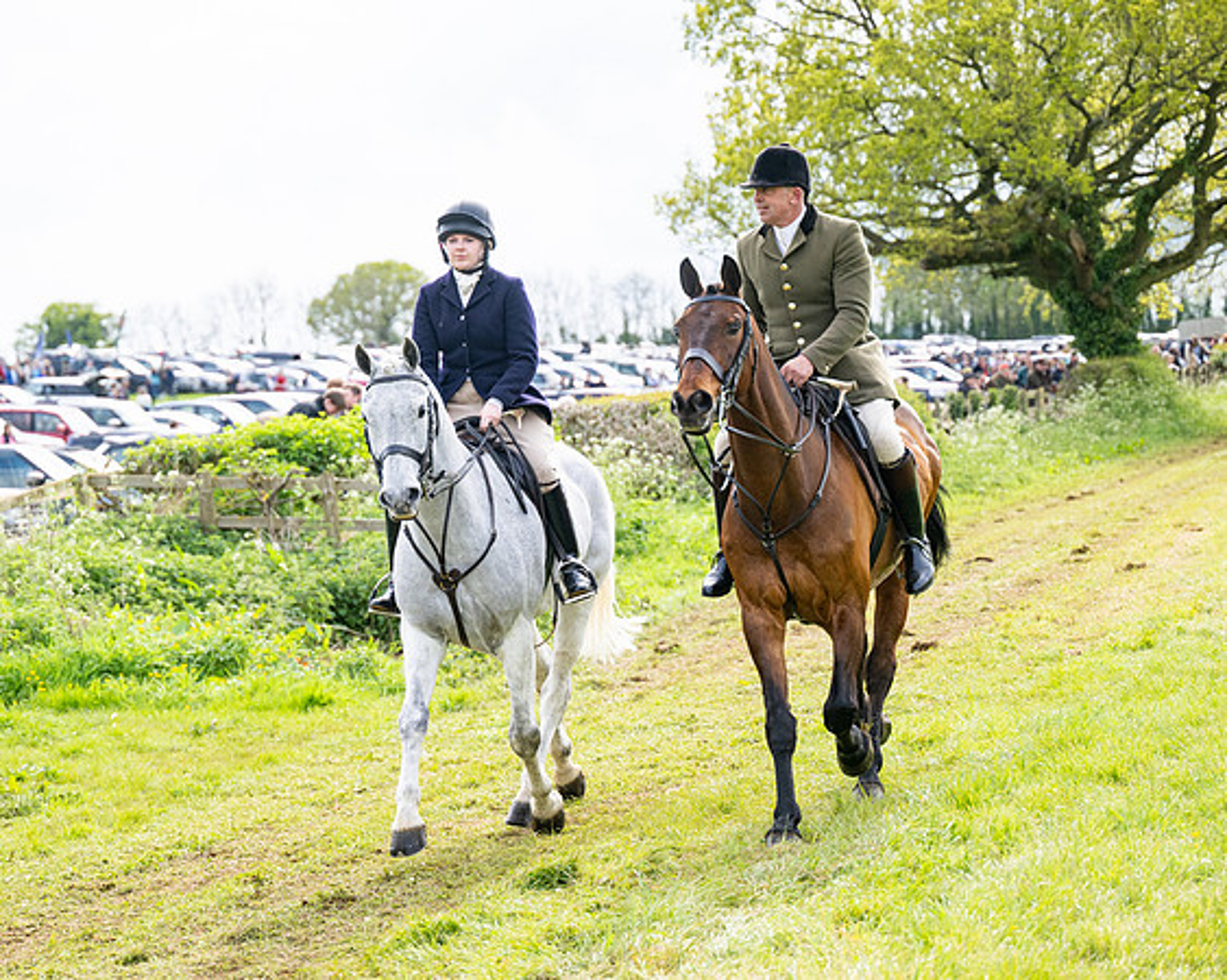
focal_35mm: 112
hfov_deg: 17.2
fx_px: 4049
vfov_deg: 13.8
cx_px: 490
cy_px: 490
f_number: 4
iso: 400
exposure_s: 1/2000
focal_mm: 99
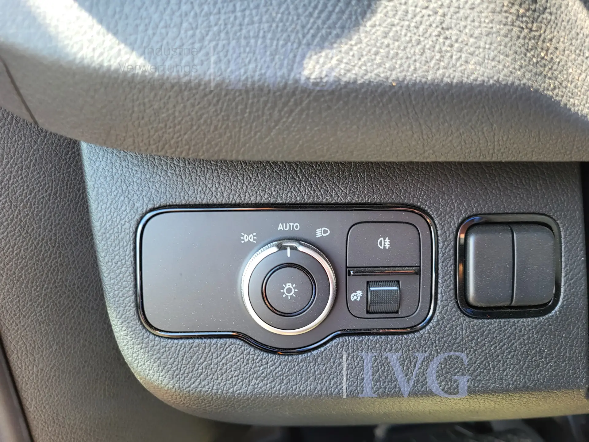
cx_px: 294
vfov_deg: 53.1
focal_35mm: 26
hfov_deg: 67.3
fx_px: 442
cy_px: 221
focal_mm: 5.4
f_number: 1.8
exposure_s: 1/101
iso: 40
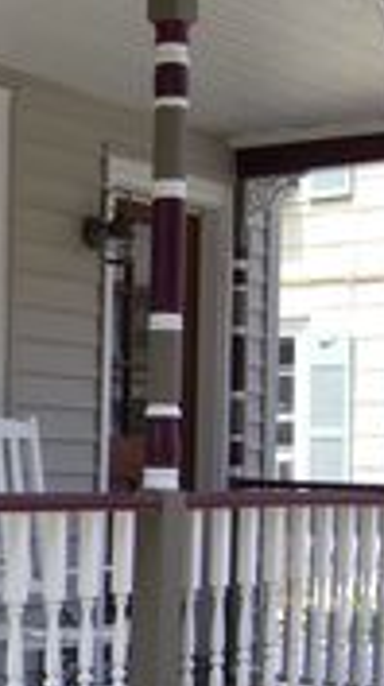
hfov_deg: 14.0
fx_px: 1527
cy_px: 461
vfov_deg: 25.2
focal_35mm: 84
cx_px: -62
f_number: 2.7
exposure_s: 1/500
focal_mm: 6
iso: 80
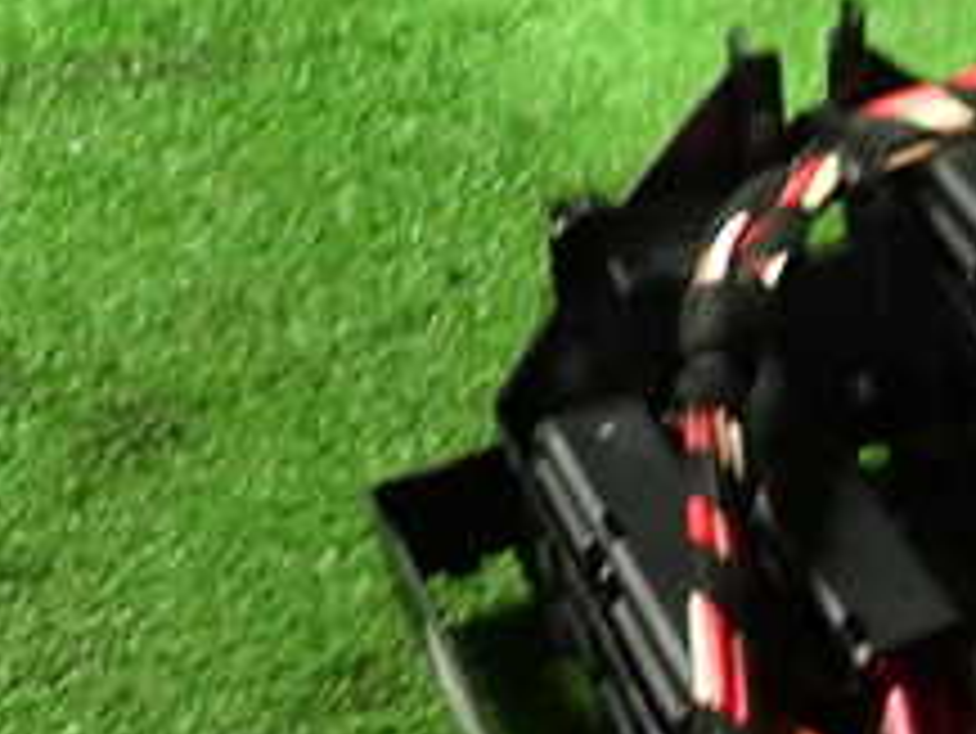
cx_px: 913
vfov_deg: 21.2
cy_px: 536
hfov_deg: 27.0
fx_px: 1947
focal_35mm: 69
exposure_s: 1/30
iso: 800
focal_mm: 4.5
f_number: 2
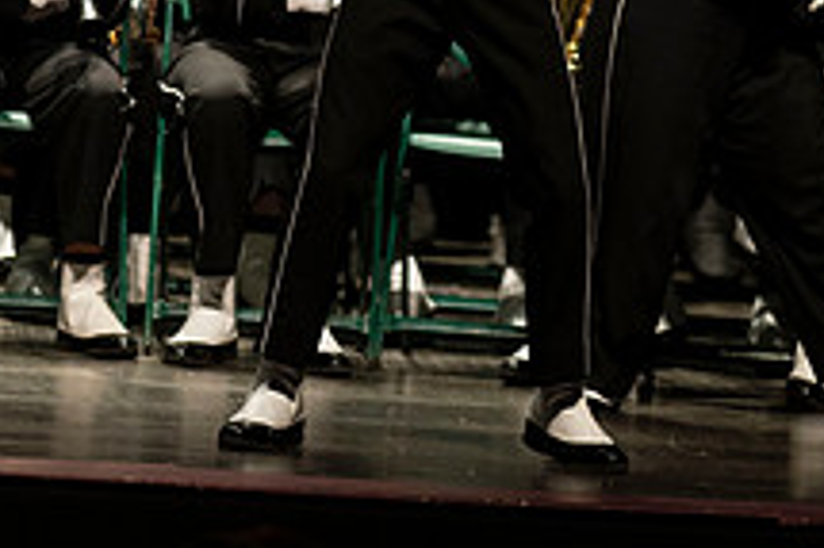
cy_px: -215
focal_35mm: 627
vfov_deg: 2.2
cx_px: 408
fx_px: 14340
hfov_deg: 3.3
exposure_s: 1/500
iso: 3200
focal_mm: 300
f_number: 2.8
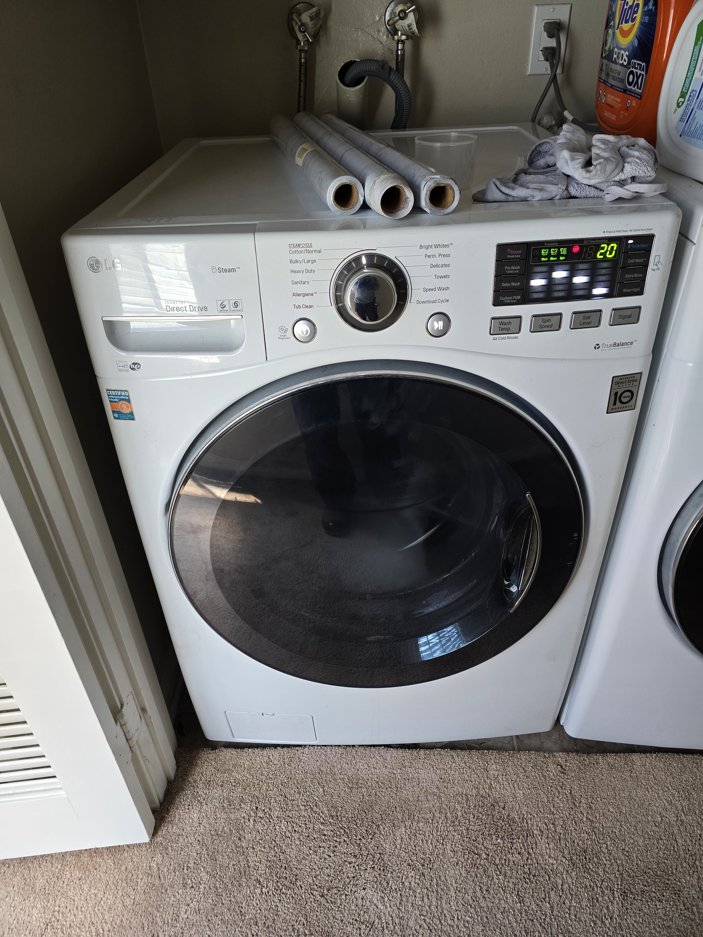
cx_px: 352
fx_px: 623
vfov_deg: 73.9
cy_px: 468
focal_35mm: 23
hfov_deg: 58.9
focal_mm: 6.3
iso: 125
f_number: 1.7
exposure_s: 1/63
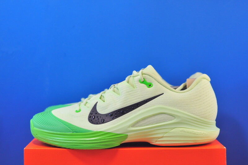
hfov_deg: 27.0
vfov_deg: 18.1
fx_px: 516
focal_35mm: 75
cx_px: 124
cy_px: 82
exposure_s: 1/320
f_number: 2.5
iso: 250
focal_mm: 50
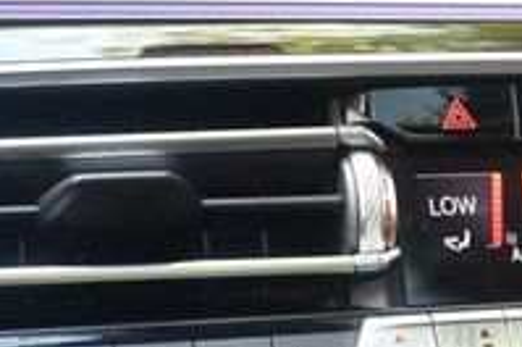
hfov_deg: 17.5
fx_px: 1679
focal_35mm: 116
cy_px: 381
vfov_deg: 11.6
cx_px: 438
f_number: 3.8
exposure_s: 1/125
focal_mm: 24
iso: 900
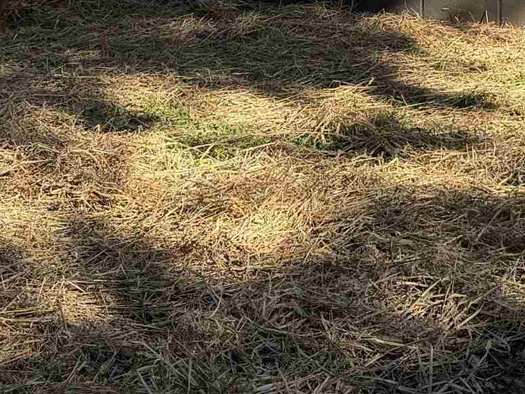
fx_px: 1441
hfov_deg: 20.1
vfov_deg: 13.9
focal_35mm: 95
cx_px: 509
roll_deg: +0.8
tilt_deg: +2.7
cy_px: -310
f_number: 1.78
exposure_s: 1/1385
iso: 80
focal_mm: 6.76
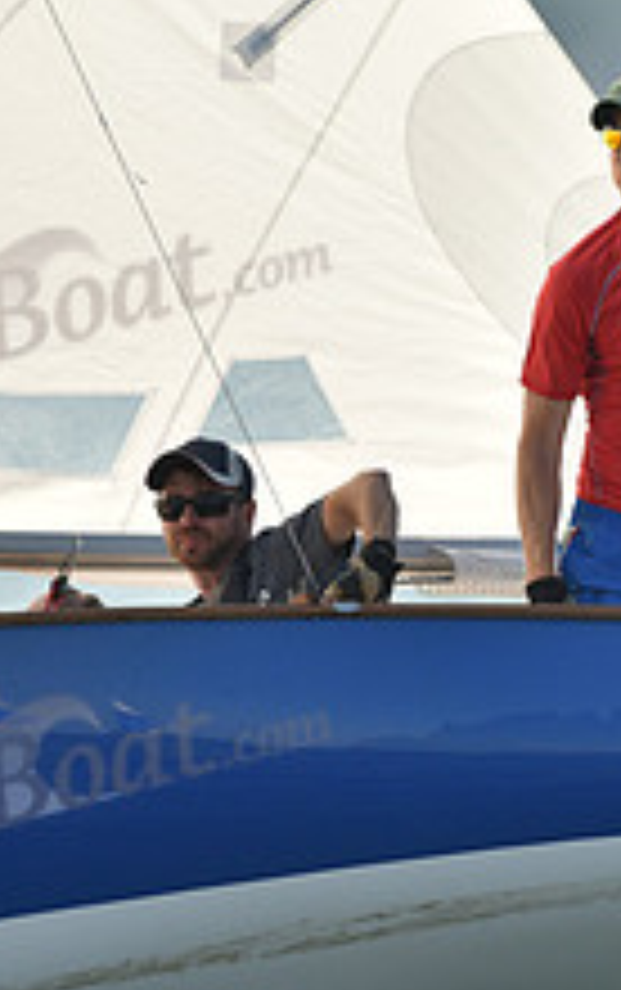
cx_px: 567
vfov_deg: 1.3
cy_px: 493
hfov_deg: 0.8
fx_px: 43510
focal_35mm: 1611
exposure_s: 1/2000
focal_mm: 600
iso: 250
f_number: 4
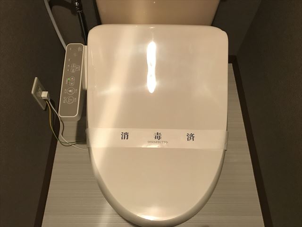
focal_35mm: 28
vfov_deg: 49.7
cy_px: 114
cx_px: 151
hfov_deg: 63.4
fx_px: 244
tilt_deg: -61.0
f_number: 1.8
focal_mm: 3.99
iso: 100
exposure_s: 1/14
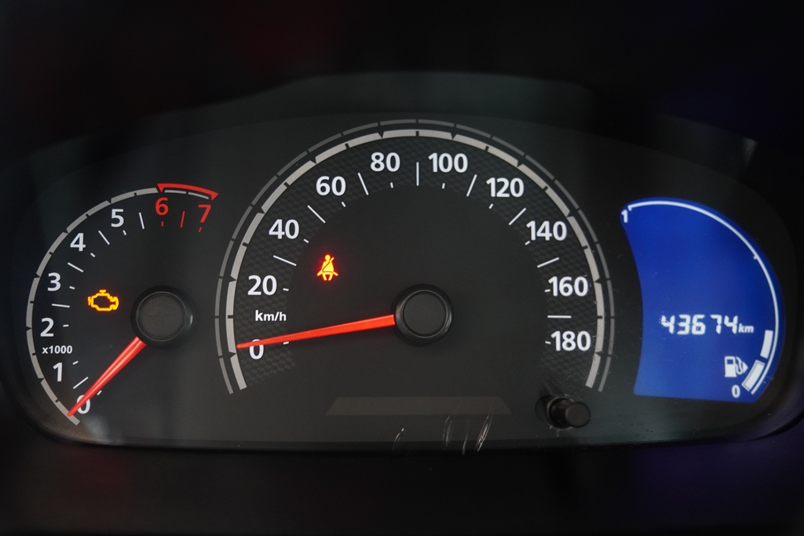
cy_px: 268
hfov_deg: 46.4
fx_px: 938
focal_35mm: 42
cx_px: 402
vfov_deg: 31.9
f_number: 2.8
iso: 1250
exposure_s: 1/50
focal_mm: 28
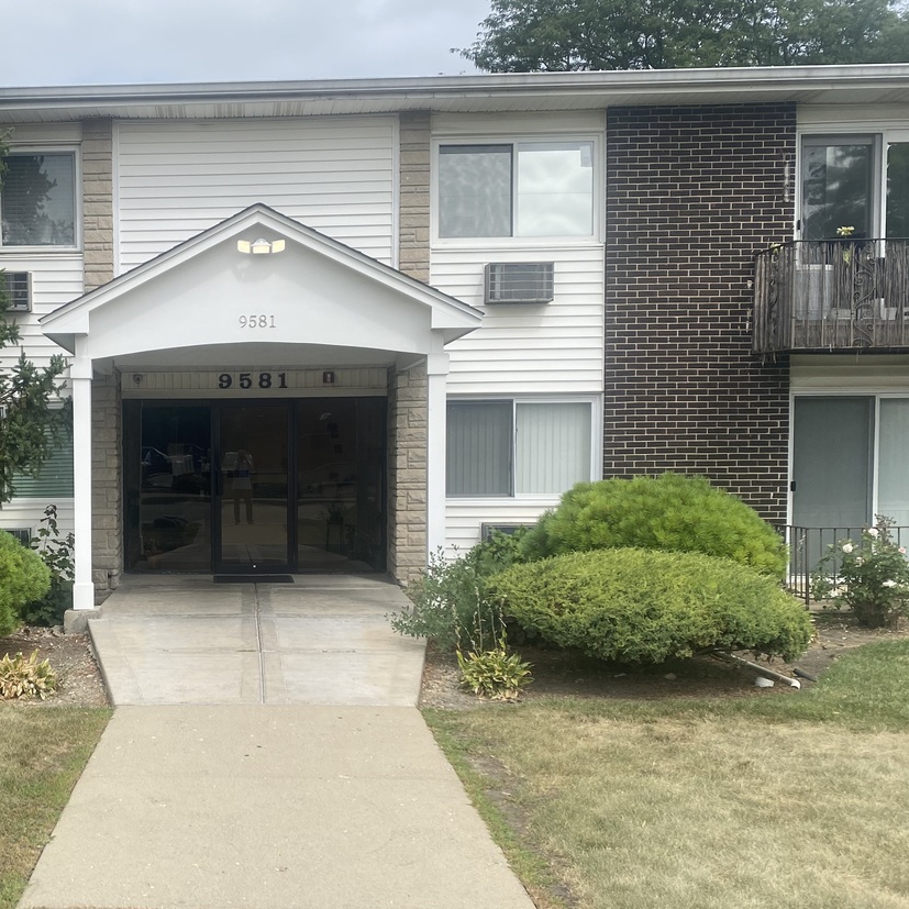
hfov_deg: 40.1
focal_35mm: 40
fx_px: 1188
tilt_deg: -5.5
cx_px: 175
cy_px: 522
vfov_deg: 41.8
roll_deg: +0.3
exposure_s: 1/2625
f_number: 1.8
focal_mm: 4.25
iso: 32
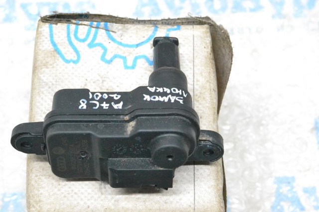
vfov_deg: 16.5
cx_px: 160
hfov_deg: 24.6
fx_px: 731
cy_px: 106
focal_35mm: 82
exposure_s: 1/125
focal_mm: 55
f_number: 10
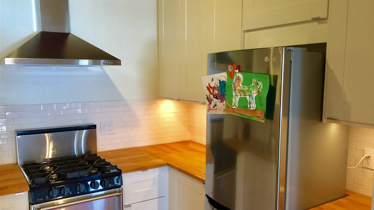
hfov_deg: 61.0
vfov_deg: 36.7
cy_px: 116
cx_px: 189
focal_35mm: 32
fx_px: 317
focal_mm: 4.15
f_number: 2.2
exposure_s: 1/15
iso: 32
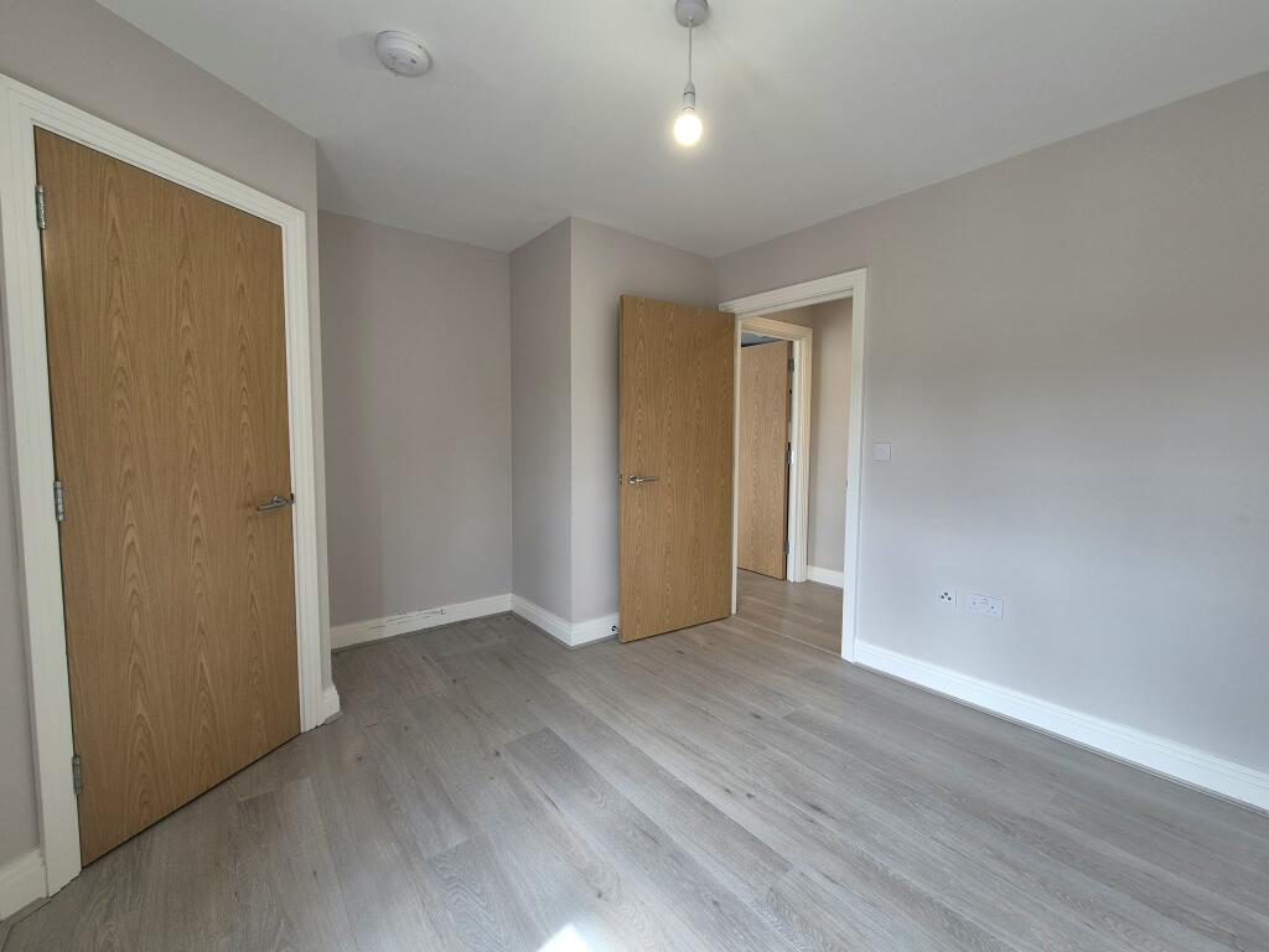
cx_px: 634
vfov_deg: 89.9
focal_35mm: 13
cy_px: 476
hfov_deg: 106.2
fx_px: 477
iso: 64
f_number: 2.2
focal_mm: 2.2
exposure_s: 1/50
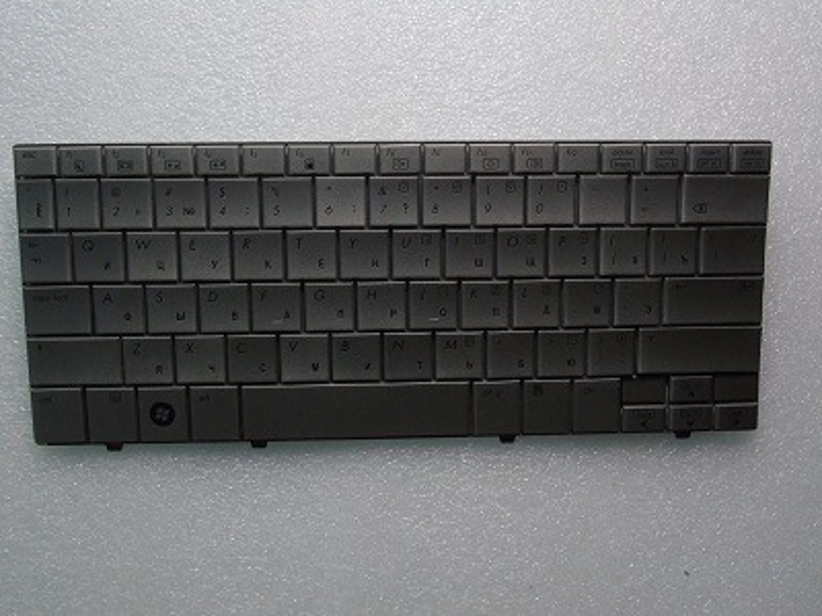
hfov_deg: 54.0
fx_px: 807
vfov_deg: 41.8
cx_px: 411
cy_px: 308
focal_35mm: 34
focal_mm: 6.1
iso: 400
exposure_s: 1/40
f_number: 6.6
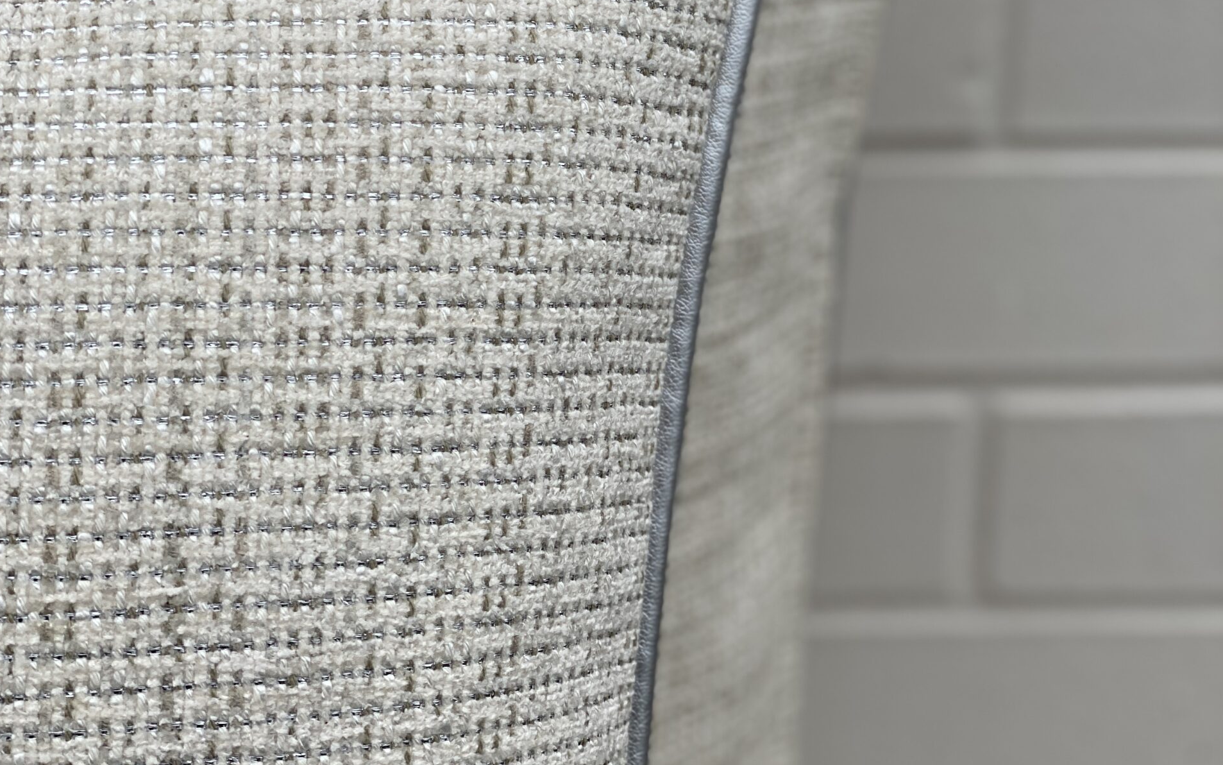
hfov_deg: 27.8
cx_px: 609
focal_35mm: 74
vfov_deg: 17.5
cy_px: 140
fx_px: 2467
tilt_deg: -19.7
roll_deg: -0.8
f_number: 2
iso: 20
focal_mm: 6
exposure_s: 1/343
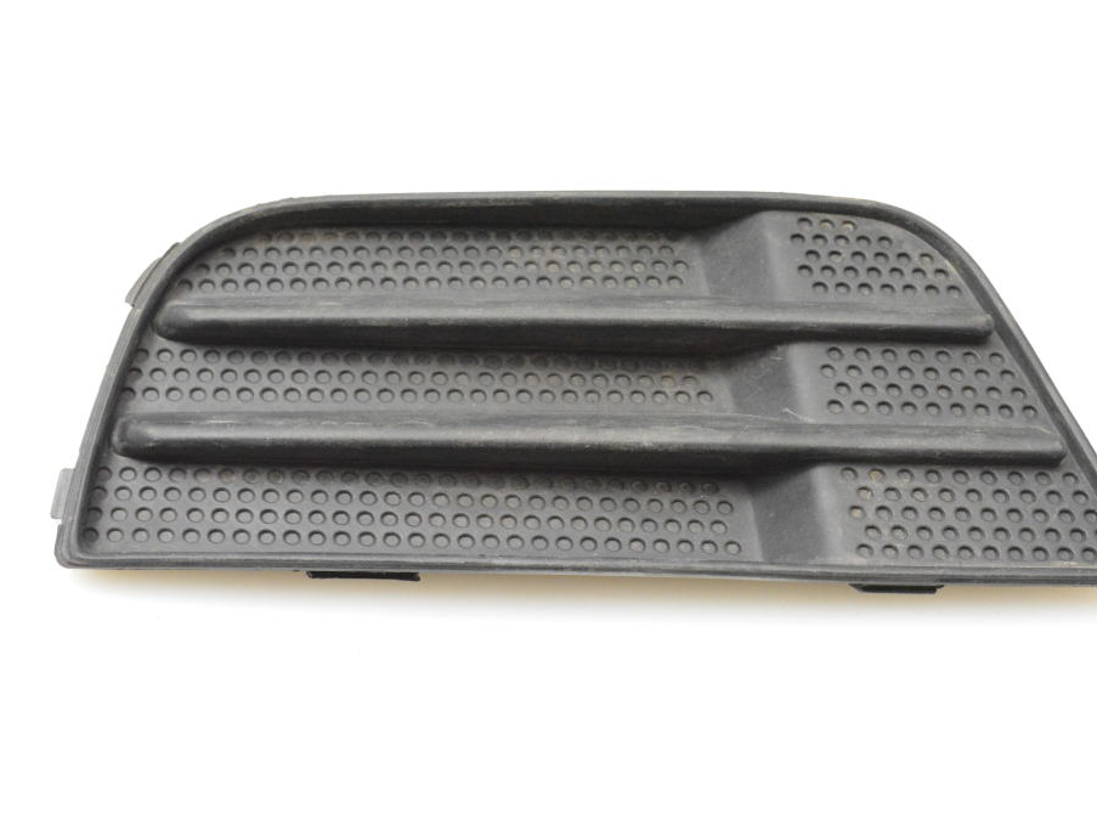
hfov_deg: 26.5
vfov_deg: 20.0
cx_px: 613
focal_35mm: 74
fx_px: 2332
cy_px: 411
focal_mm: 45
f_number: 8
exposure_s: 1/250
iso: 6400
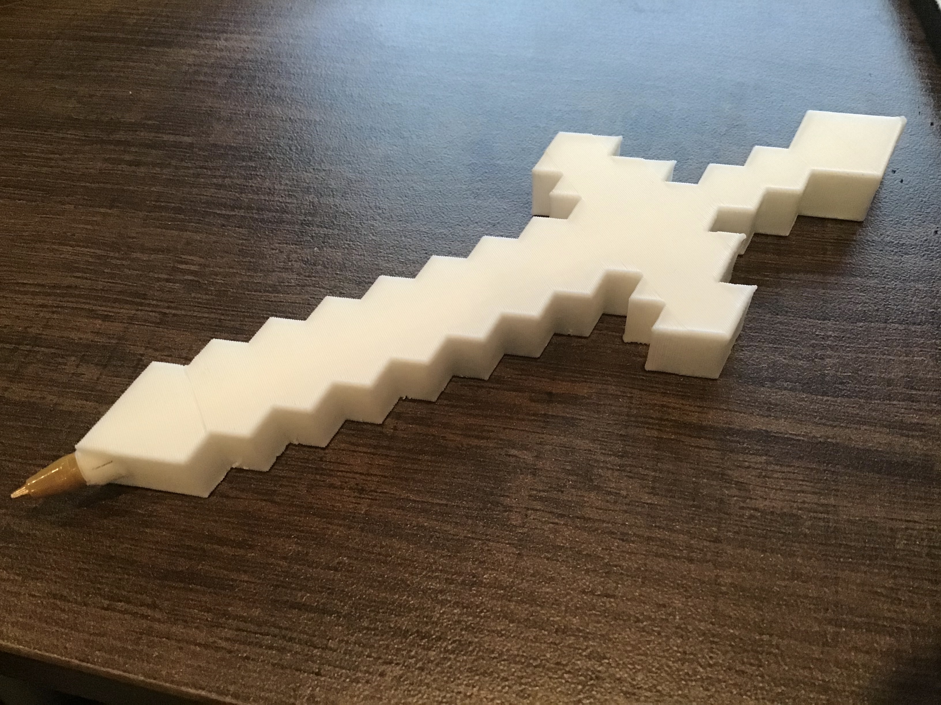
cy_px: 352
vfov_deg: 45.4
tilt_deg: -56.4
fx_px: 843
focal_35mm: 31
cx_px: 470
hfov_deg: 58.4
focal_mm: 3.3
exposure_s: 1/20
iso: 200
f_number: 2.4
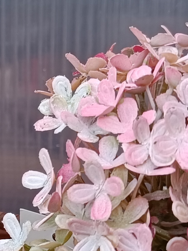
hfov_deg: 12.0
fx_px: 869
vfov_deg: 16.4
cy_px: 155
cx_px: -56
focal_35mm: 120
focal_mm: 5.59
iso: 51
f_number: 1.88
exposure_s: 1/153
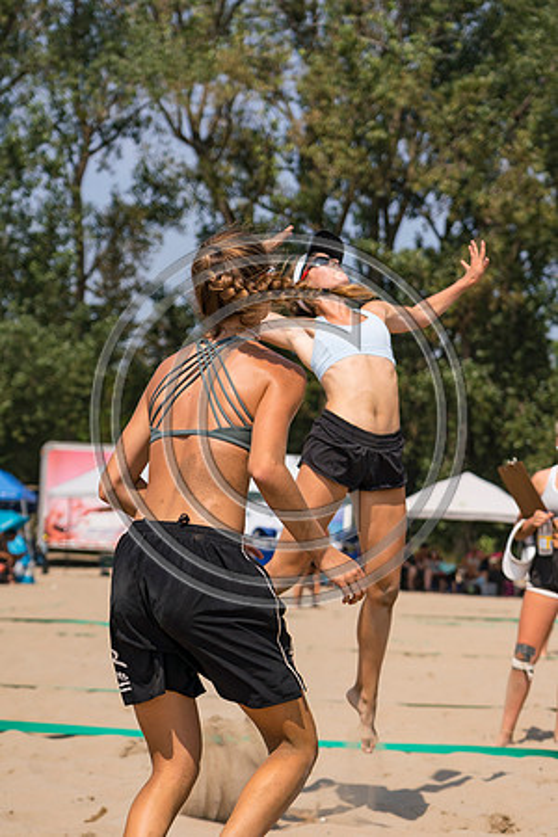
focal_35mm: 99
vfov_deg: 20.6
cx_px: 279
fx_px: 2302
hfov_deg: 13.8
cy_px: 418
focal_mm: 66
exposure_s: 1/2500
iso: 200
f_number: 4
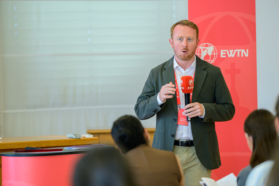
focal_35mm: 200
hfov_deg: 10.3
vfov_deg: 6.9
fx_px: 1550
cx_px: 140
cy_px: 93
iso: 640
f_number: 3.2
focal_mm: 200
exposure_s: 1/160
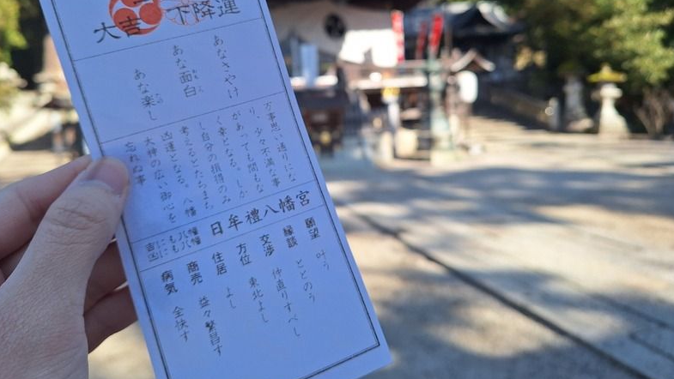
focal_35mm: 26
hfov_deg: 71.9
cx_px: 332
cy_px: 129
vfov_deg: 43.8
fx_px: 465
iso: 40
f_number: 1.8
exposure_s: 1/1119
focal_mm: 5.54
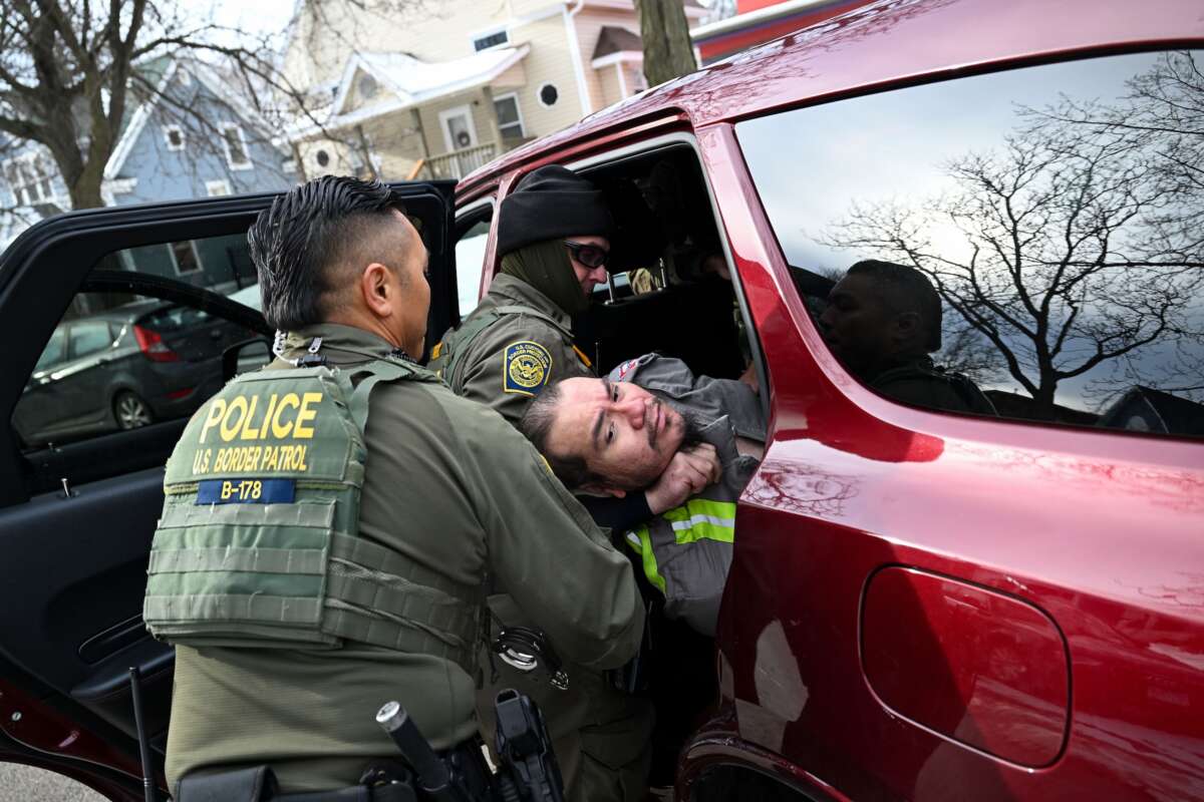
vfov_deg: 43.6
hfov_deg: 61.9
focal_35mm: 30
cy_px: 401
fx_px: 1003
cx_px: 602
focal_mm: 30
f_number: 4.5
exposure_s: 1/640
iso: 500
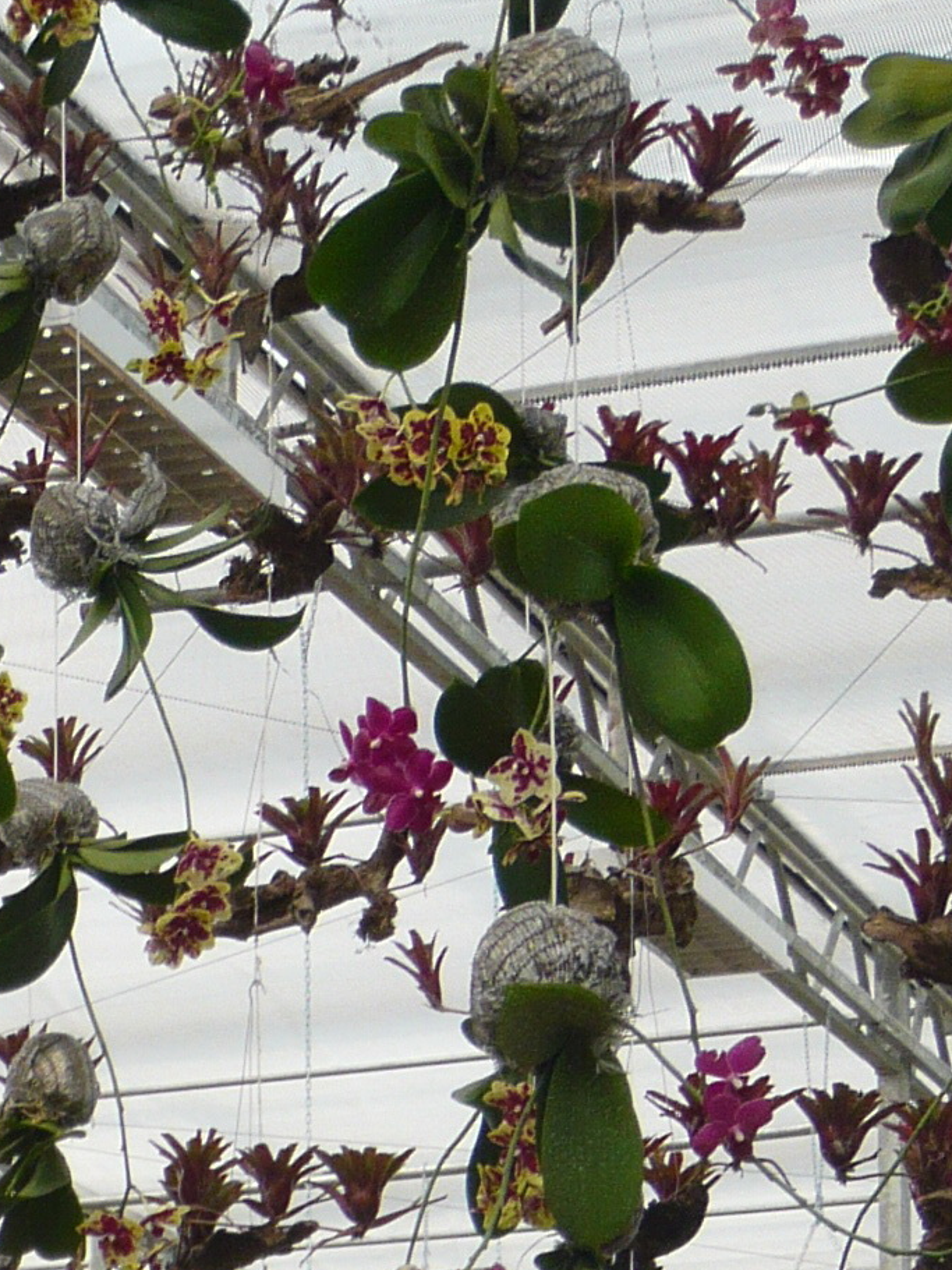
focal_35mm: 129
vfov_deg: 14.0
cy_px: 2060
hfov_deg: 10.9
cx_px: -631
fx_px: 4731
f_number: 3.1
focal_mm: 5.8
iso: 100
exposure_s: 1/125
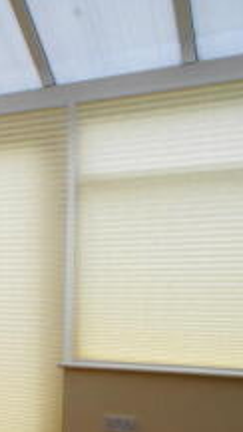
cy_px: 350
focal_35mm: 76
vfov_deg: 27.3
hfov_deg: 14.2
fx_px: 871
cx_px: -183
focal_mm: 16
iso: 200
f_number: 5.6
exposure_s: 1/100
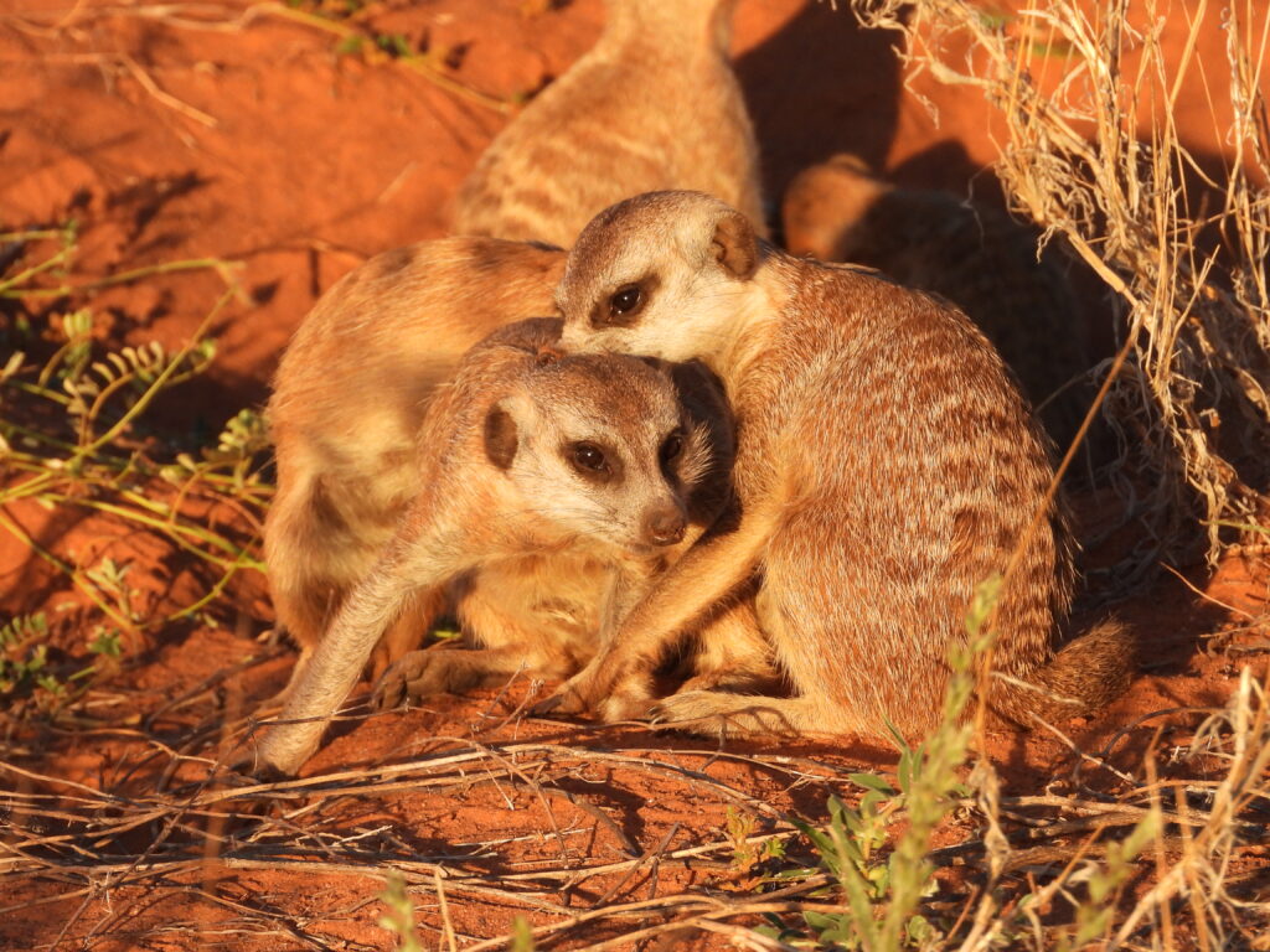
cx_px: 635
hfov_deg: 2.3
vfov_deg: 1.7
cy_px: 476
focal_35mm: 860
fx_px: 31552
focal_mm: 155
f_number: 5.6
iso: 320
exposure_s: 1/500
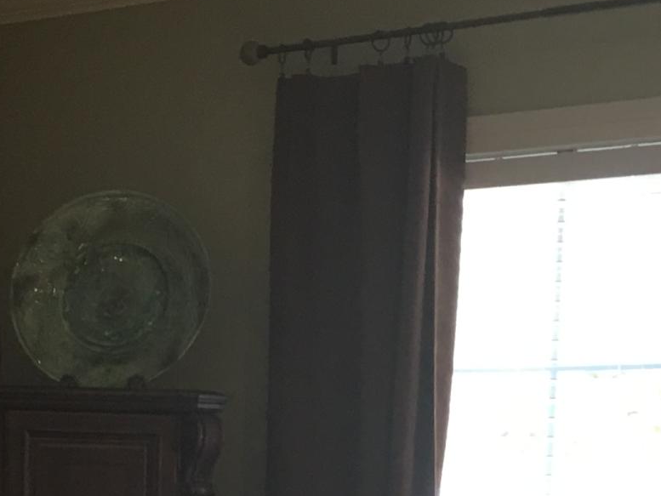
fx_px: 2139
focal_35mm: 112
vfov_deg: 12.4
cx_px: 167
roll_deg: -1.4
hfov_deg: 17.5
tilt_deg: -7.8
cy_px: 822
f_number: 2.2
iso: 32
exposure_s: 1/15
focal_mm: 4.15
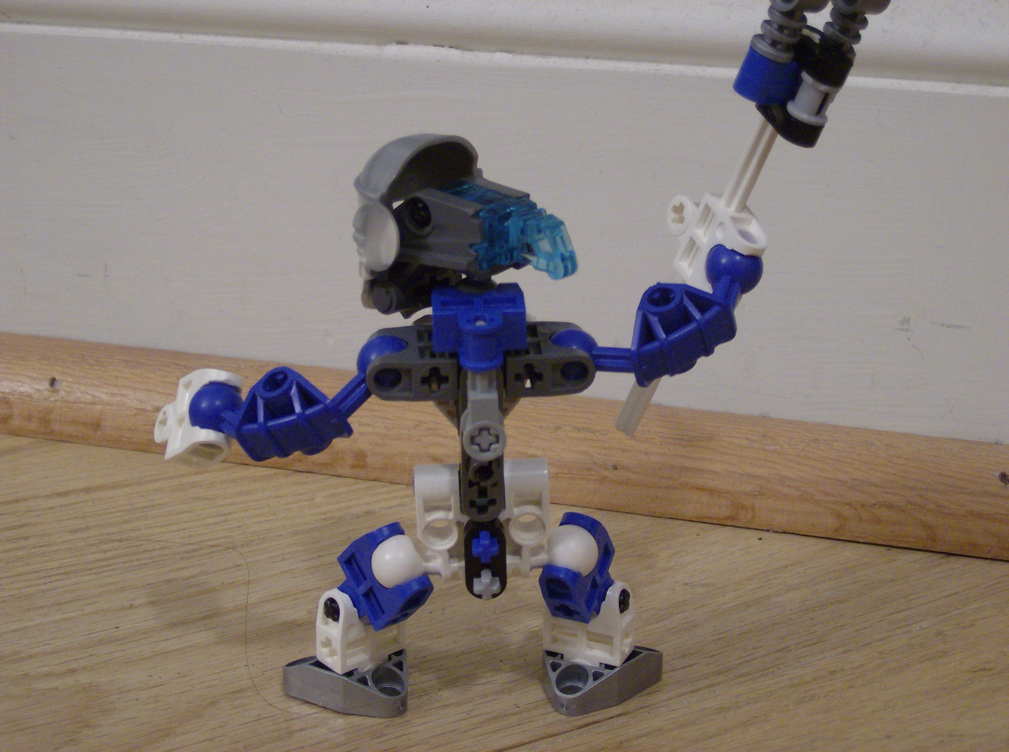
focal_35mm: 70
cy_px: 376
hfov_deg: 27.8
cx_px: 504
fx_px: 2036
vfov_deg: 20.9
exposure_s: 1/7.51
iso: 200
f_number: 3.7
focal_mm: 11.6
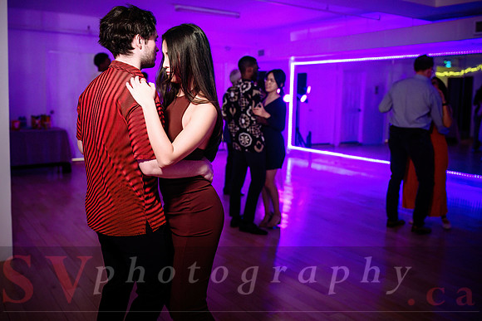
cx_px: 206
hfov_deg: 58.3
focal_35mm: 32
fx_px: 430
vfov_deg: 40.9
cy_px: 137
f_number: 2
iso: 2000
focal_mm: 28
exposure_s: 1/200
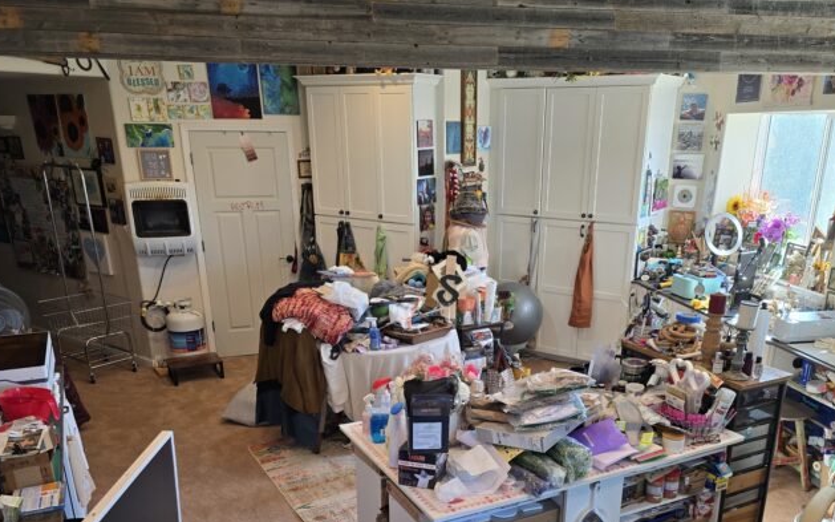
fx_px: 705
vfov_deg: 39.4
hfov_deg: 61.0
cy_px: 397
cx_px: 471
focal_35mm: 31
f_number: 1.7
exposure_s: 1/120
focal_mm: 6.3
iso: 80
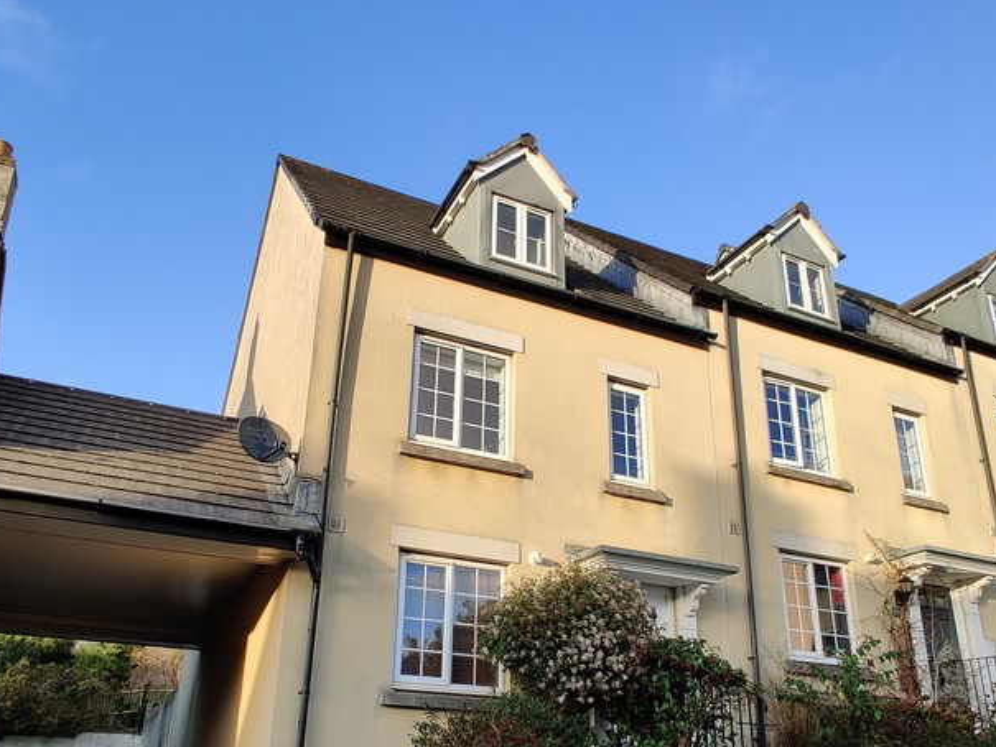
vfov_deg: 60.0
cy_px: 484
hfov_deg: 76.4
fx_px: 633
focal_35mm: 22
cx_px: 505
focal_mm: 2.25
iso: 100
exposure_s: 1/274
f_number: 2.2
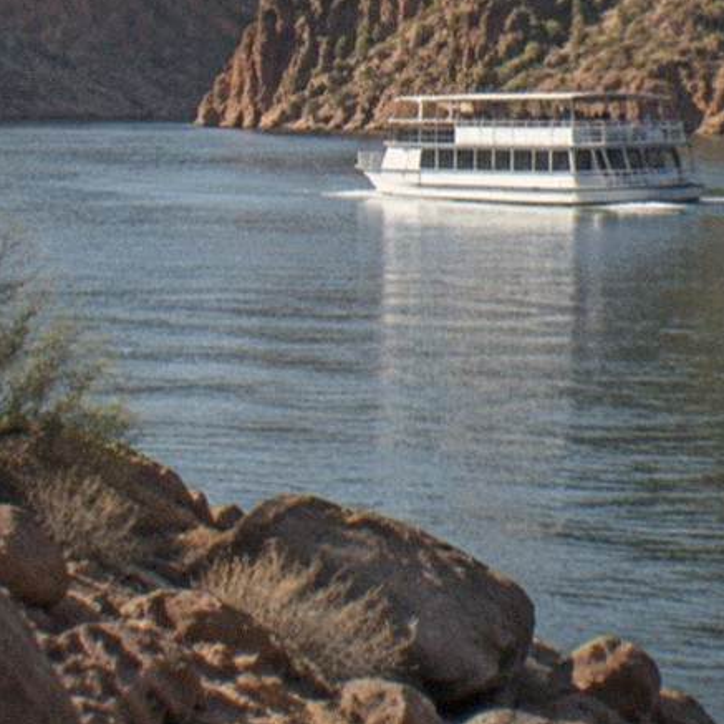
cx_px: 427
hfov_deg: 24.0
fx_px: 1704
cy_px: 195
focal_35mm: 72
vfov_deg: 23.8
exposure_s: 1/500
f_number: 4.5
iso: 400
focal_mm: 37
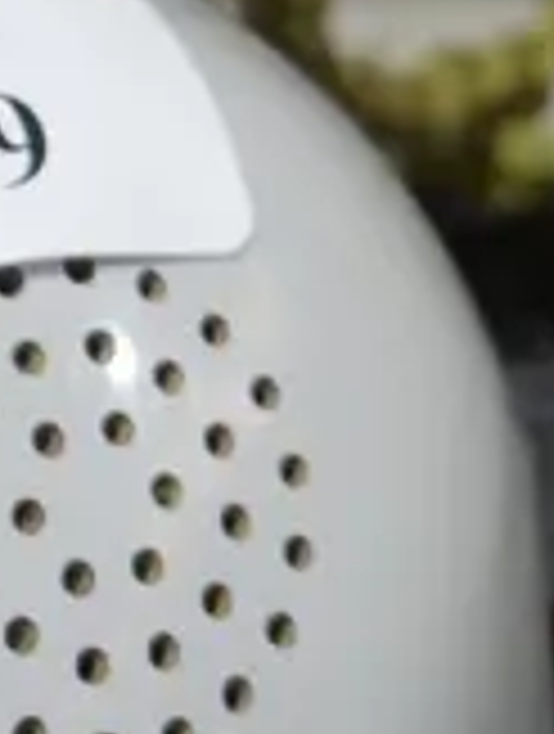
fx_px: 5059
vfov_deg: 7.9
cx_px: 97
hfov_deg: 6.3
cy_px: -761
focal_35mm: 238
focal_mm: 19
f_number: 4.1
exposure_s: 1/60
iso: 640
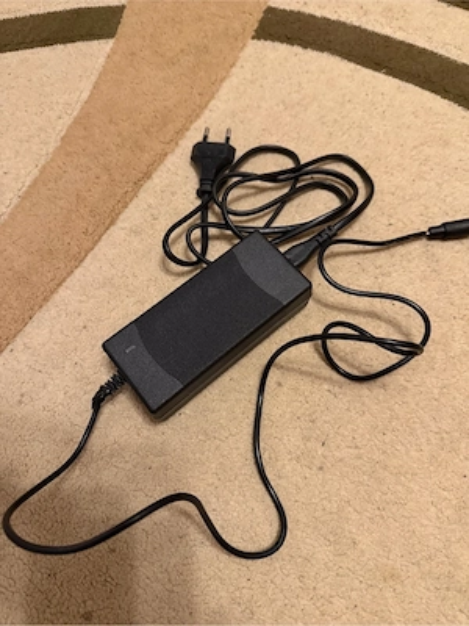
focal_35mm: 24
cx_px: 234
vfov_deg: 71.6
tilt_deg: -68.0
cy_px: 313
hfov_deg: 56.8
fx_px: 434
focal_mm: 6.76
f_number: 1.78
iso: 640
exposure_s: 1/33
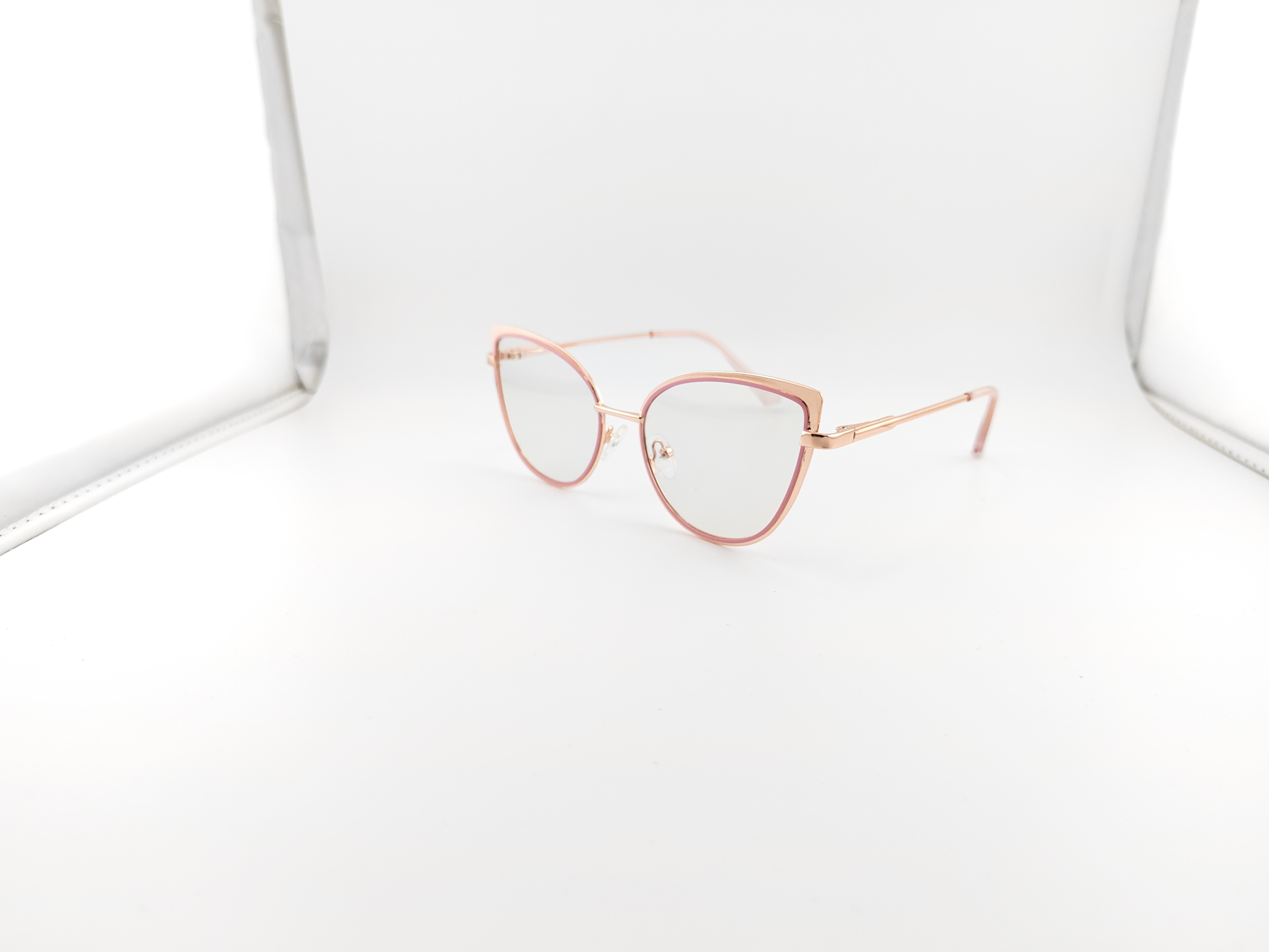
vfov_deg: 56.8
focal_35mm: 24
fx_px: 880
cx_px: 634
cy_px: 476
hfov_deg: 71.6
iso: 1000
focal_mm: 6.12
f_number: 1.9
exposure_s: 1/400
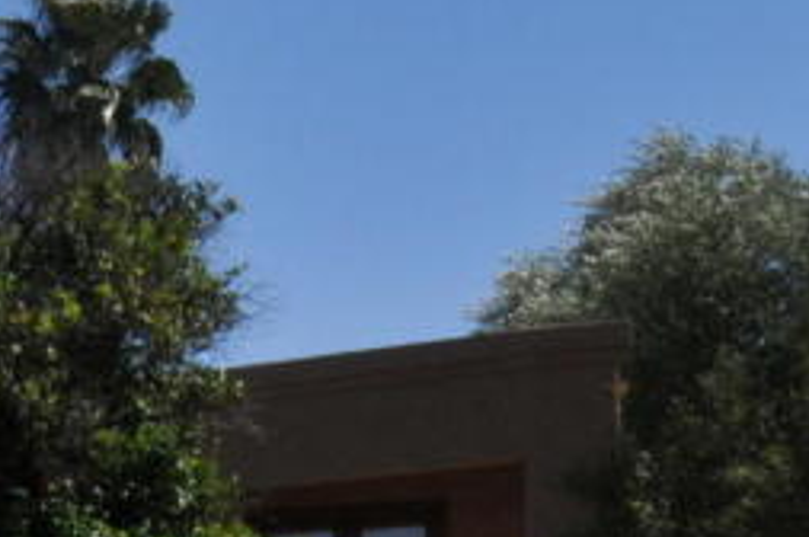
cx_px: -815
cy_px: 1039
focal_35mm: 151
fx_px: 3389
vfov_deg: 8.6
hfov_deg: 12.1
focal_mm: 22
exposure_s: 1/8000
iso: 400
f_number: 3.8
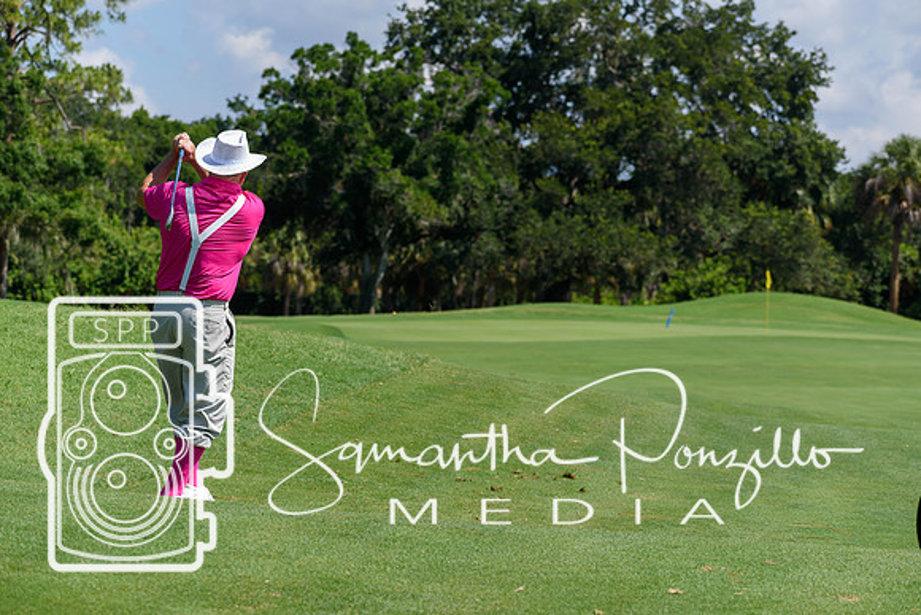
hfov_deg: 13.4
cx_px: 460
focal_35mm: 153
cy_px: 308
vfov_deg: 9.0
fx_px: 3915
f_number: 6.3
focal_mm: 102
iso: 200
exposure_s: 1/800
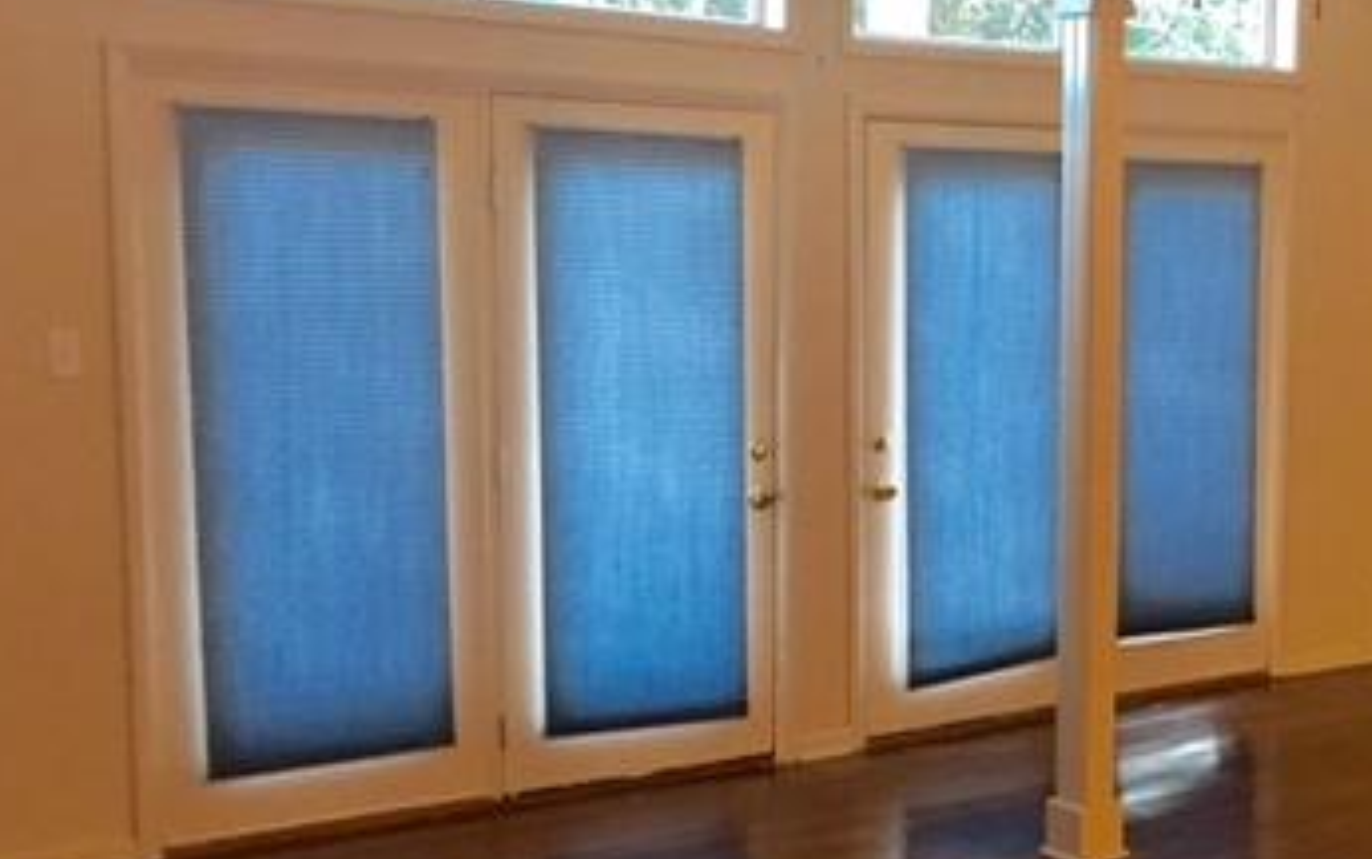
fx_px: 2132
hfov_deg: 34.2
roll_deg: -1.2
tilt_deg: -7.1
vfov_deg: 22.7
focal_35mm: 57
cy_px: 533
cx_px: 1161
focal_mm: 4.15
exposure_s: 1/10
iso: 100
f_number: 2.2
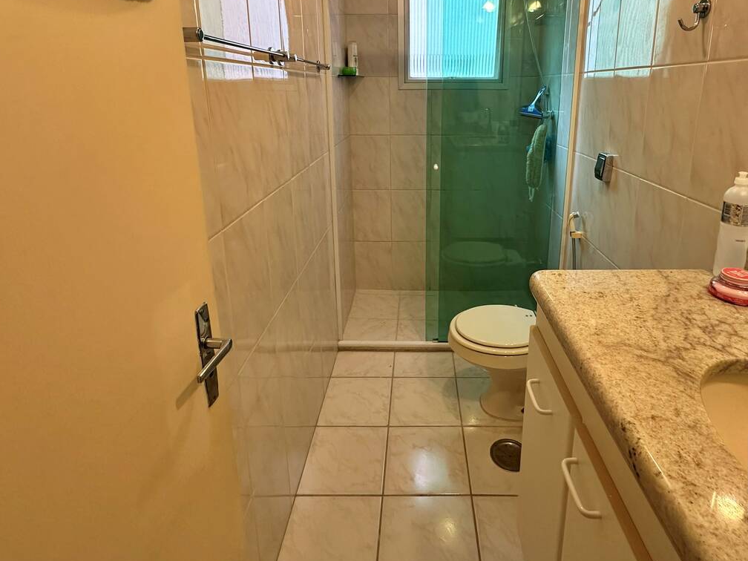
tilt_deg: -13.6
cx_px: 416
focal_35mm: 20
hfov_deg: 81.4
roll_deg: +0.1
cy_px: 188
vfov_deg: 64.3
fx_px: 432
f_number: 2.2
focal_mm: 2.22
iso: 250
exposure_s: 1/120
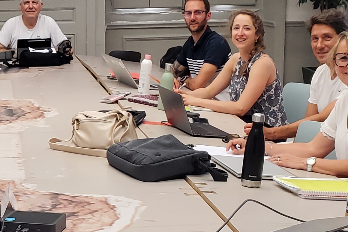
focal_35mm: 94
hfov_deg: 21.2
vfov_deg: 14.5
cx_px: 38
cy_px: 111
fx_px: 908
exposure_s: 1/100
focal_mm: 4.3
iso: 200
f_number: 2.4
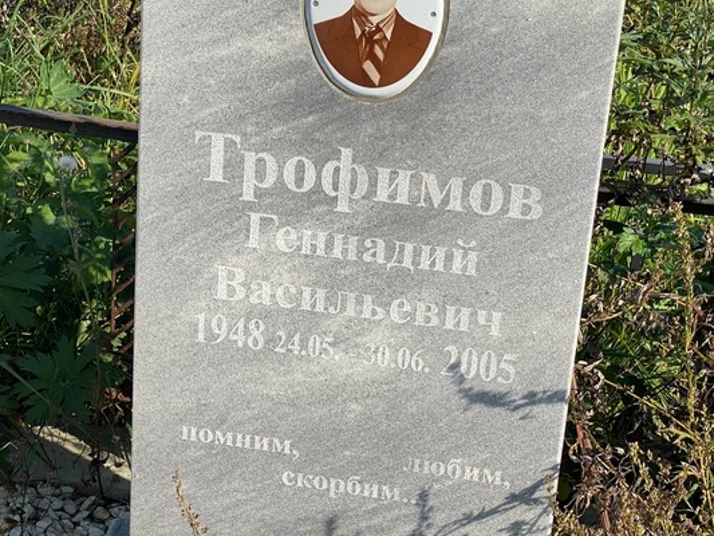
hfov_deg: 25.0
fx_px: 1609
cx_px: 315
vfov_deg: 18.9
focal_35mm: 78
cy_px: 216
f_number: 2
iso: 20
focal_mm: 6
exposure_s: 1/1295
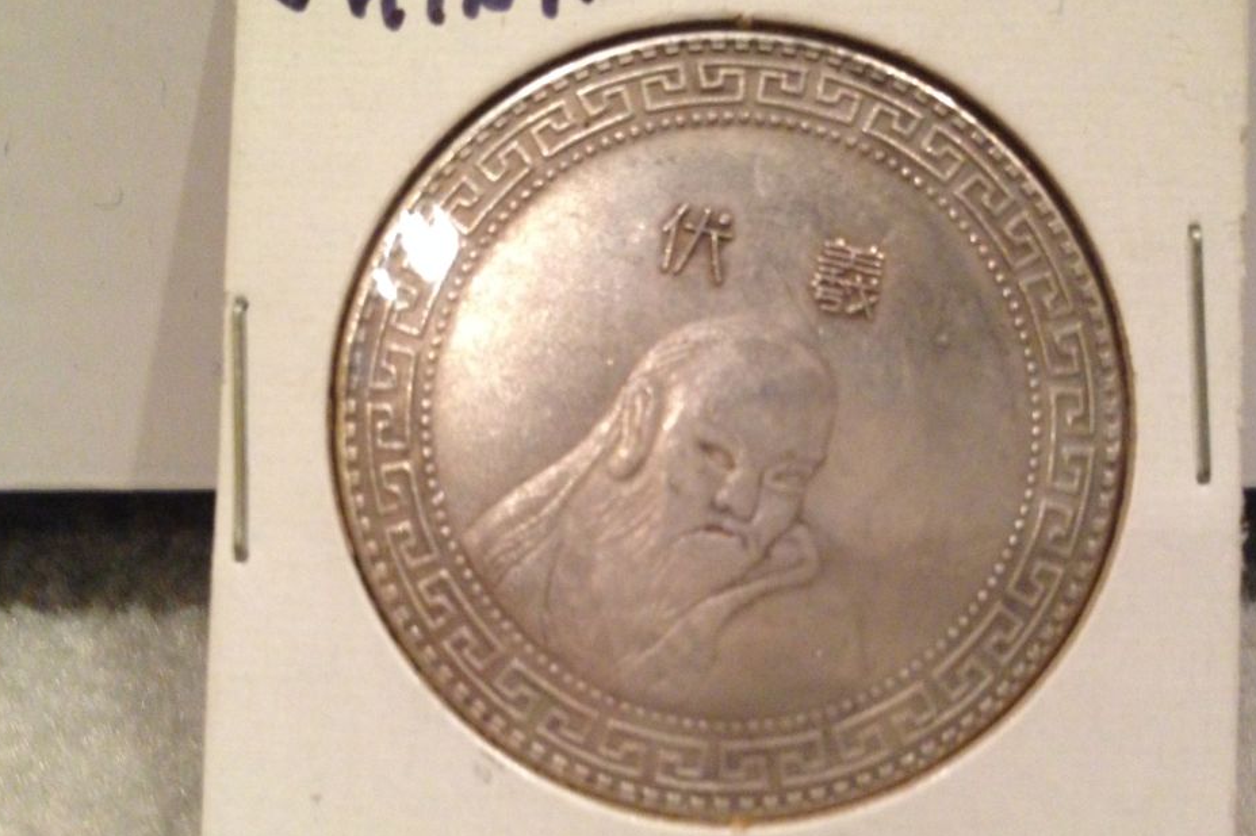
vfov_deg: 35.9
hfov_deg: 51.9
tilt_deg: -29.4
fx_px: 1290
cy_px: 418
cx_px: 662
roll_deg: -1.5
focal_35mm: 37
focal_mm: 4.12
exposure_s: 1/17
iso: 400
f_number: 2.4
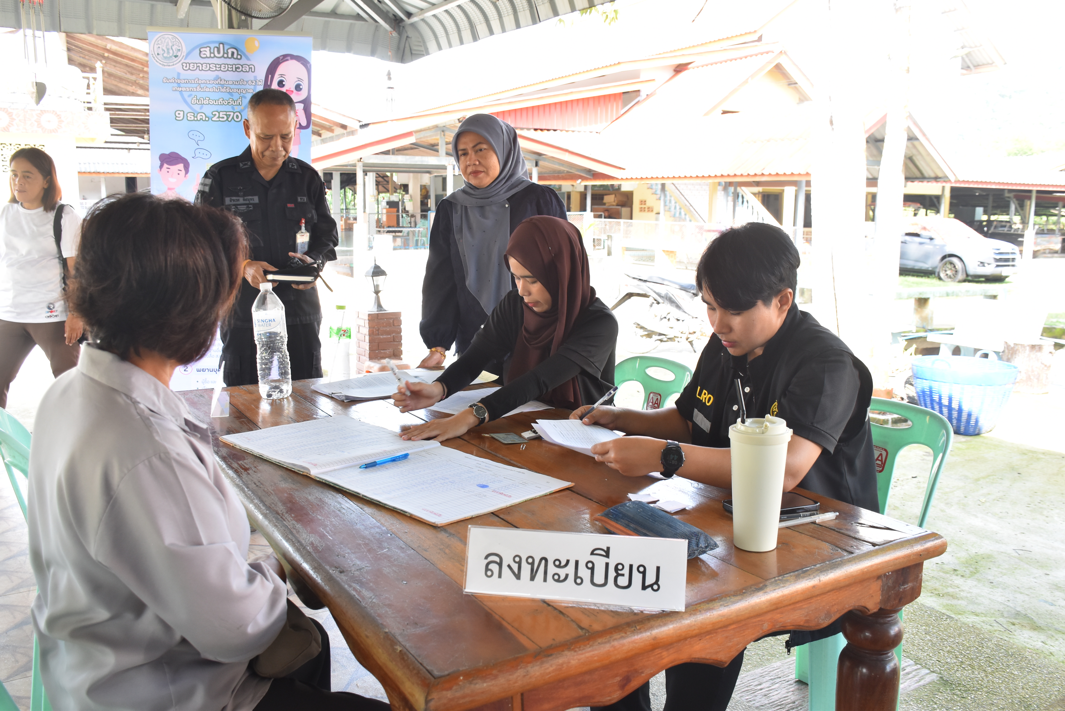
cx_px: 532
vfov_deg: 43.6
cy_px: 356
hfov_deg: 61.9
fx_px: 888
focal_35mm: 30
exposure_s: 1/125
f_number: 5.6
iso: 640
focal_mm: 20
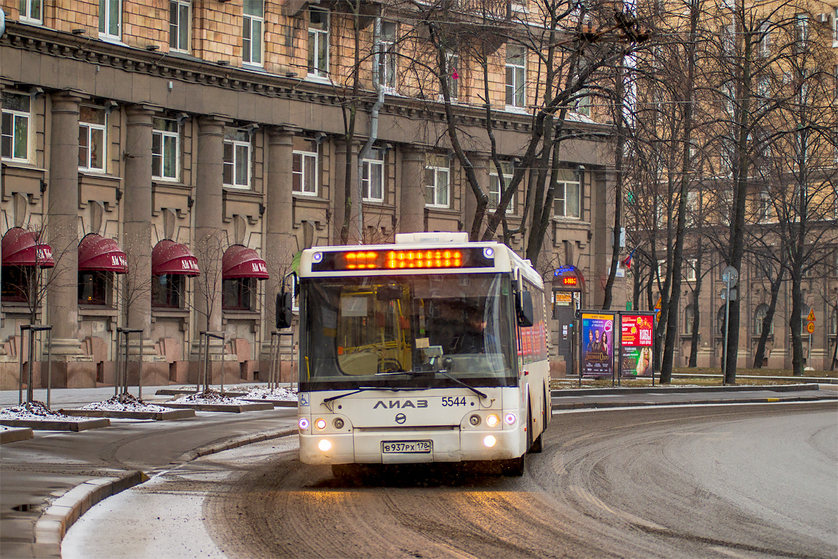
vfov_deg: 17.1
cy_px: 280
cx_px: 419
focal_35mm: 80
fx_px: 1862
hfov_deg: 25.4
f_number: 2.8
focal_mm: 80
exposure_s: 1/320
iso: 400
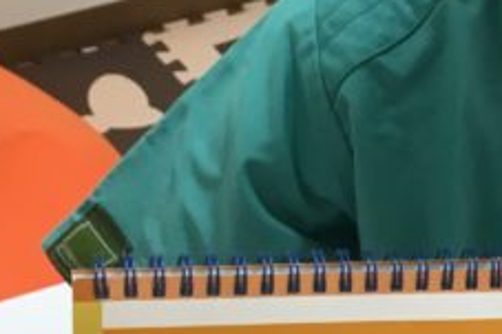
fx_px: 1853
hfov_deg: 14.6
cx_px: 694
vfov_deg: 10.3
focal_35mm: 133
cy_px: 265
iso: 64
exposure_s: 1/30
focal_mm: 4.15
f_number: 2.2
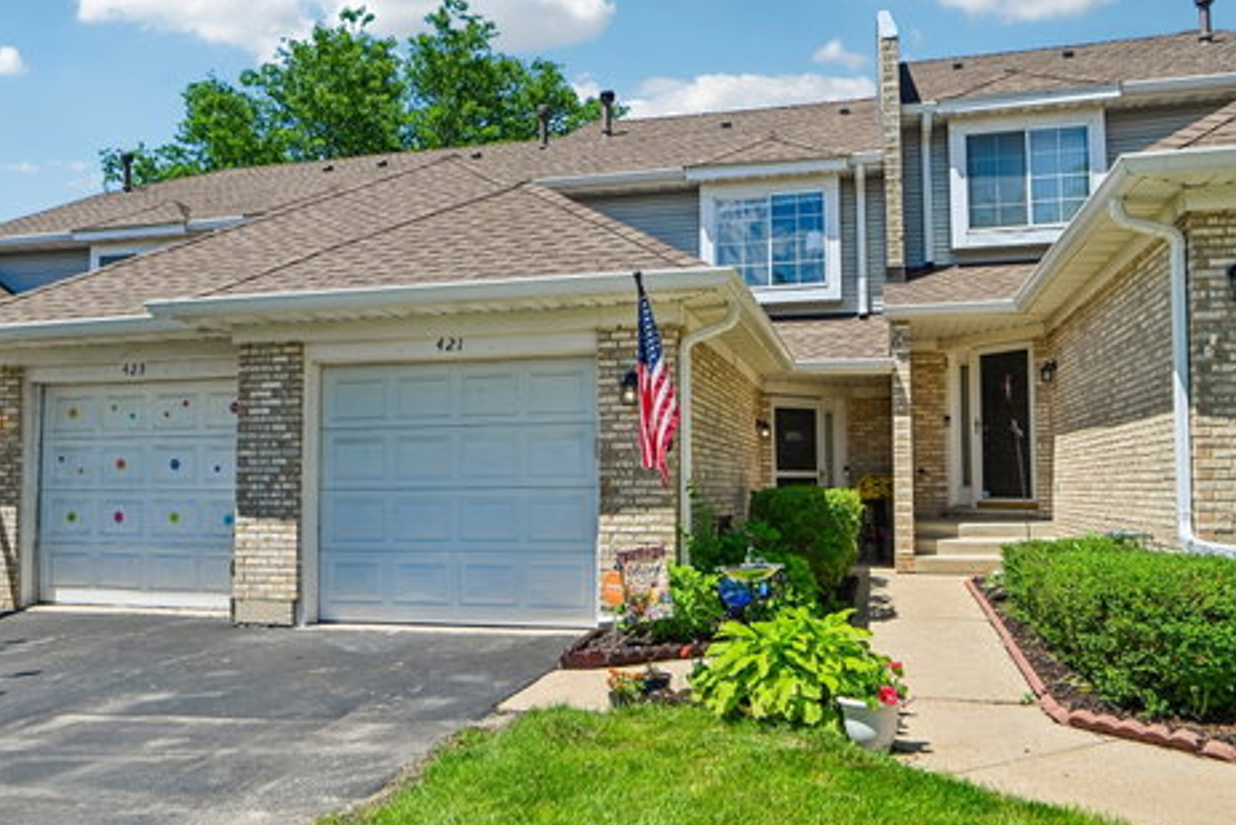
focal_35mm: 29
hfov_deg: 63.6
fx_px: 996
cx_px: 617
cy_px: 414
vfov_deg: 45.0
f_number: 13
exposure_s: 1/400
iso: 400
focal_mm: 28
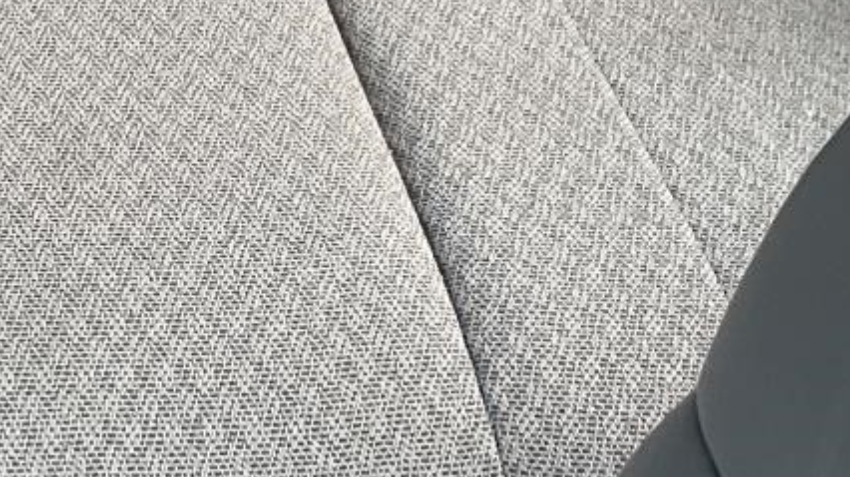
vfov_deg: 11.5
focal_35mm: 95
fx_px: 2140
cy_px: -473
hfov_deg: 20.5
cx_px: -259
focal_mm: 3
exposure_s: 1/60
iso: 40
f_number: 1.8
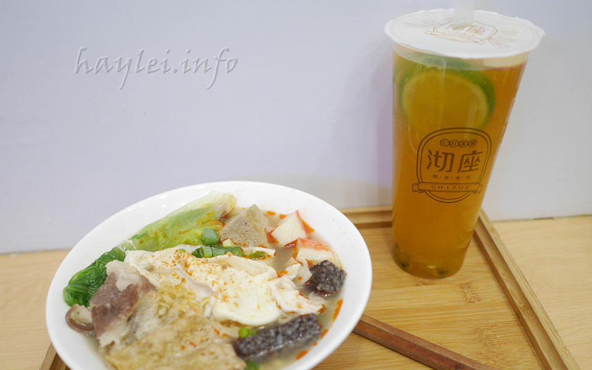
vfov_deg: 39.3
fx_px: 516
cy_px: 220
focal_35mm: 32
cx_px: 295
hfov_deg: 59.7
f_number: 1.7
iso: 200
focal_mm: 15
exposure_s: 1/80
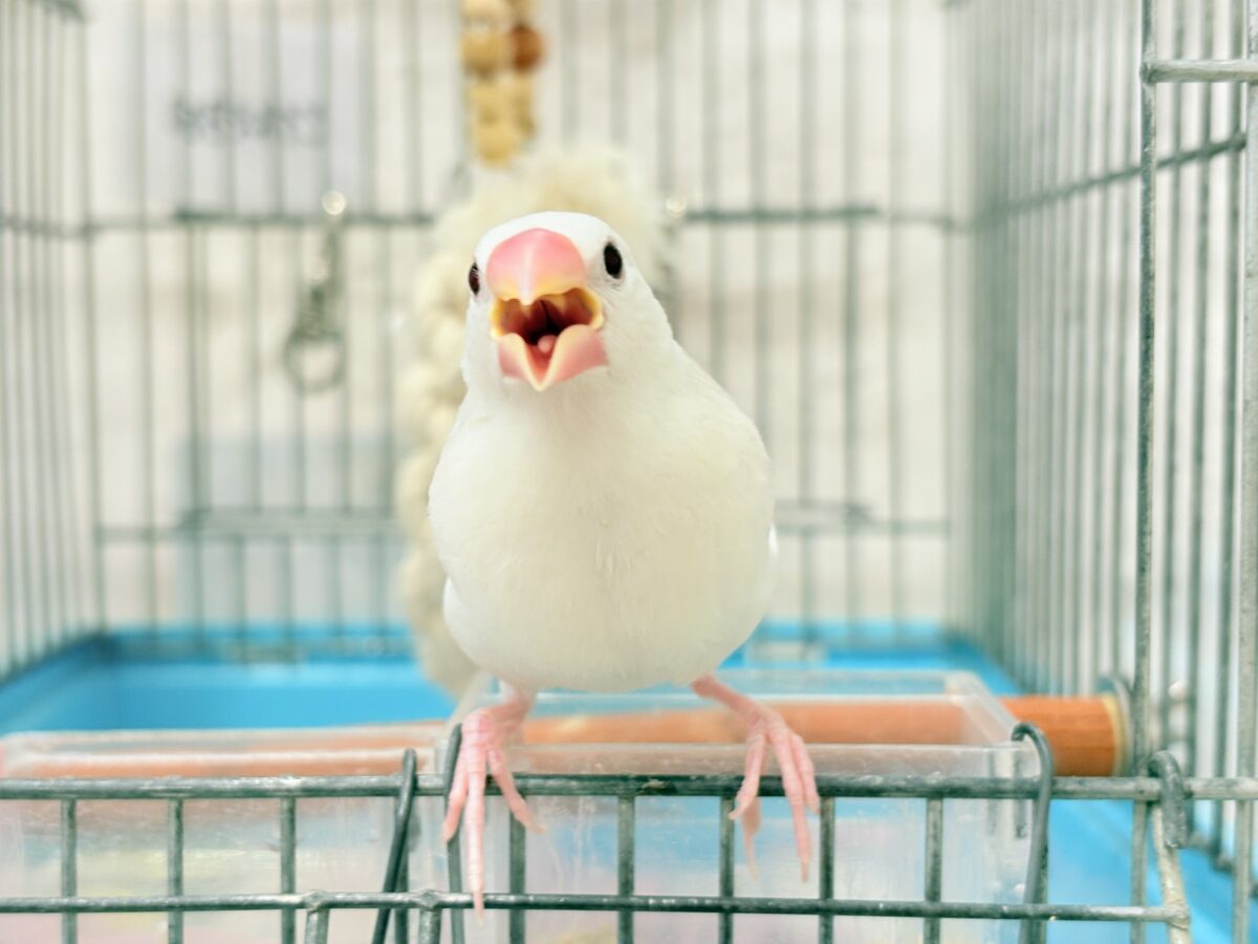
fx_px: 1890
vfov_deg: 28.0
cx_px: 629
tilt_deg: -4.2
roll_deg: +0.7
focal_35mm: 52
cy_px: 472
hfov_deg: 36.8
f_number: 1.6
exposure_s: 1/50
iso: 64
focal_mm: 5.96
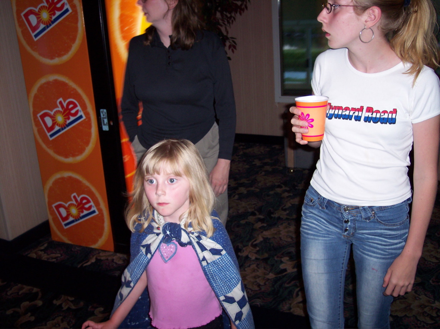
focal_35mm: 38
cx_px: 220
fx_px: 483
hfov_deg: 49.0
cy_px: 164
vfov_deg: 37.7
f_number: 2.8
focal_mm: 8
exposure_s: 1/30
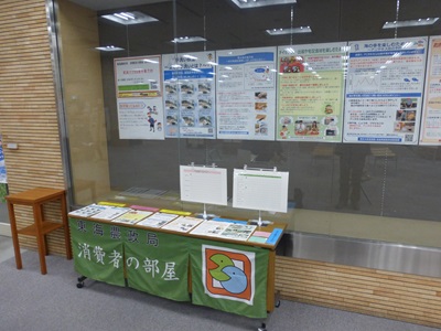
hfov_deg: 69.4
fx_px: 318
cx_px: 220
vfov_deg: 54.9
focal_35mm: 25
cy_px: 166
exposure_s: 1/50
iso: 400
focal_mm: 4.3
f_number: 3.3
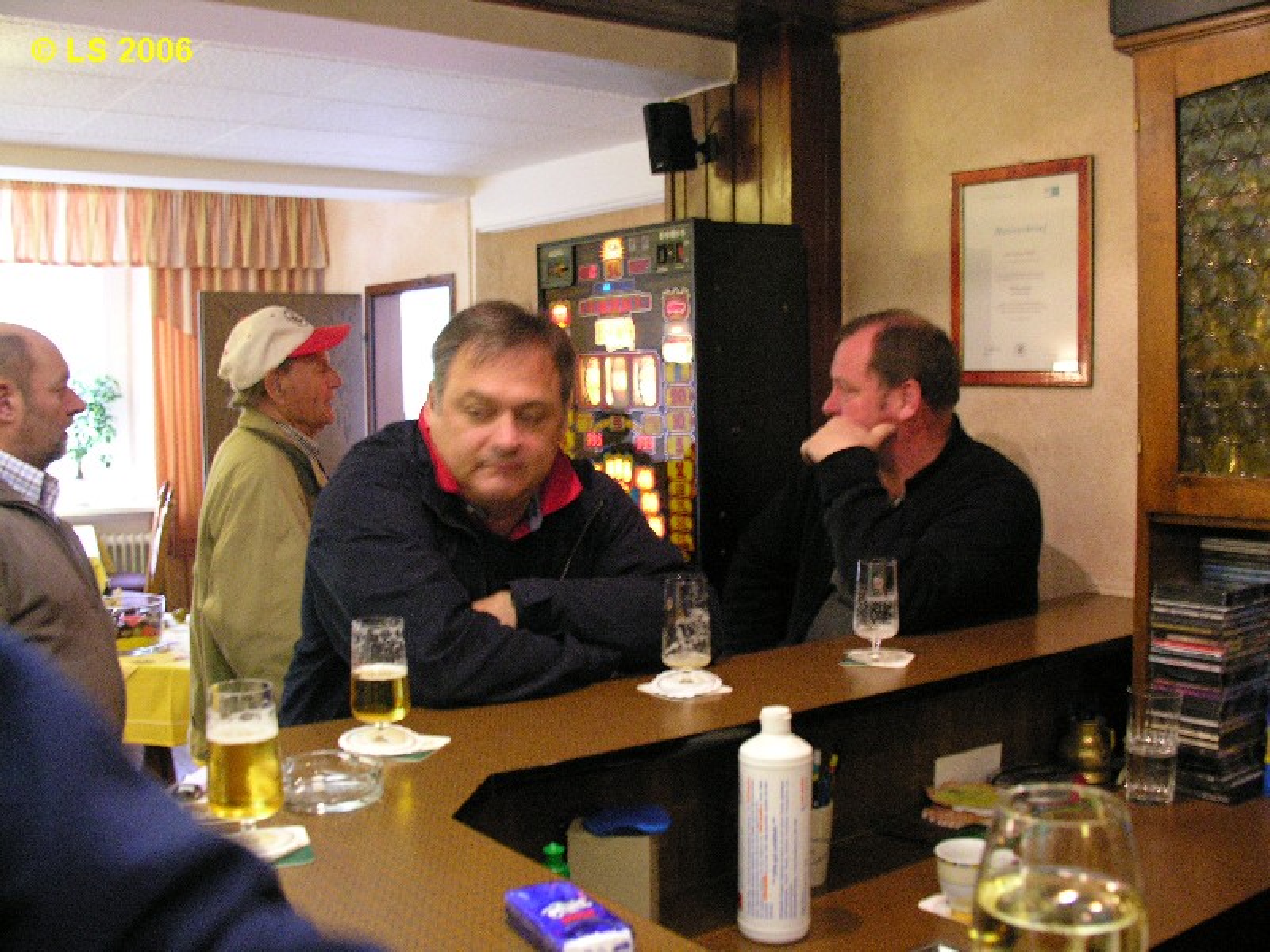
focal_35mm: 35
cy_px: 476
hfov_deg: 52.6
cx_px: 635
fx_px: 1284
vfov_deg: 40.7
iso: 400
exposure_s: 1/9.3
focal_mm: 8.9
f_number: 2.8
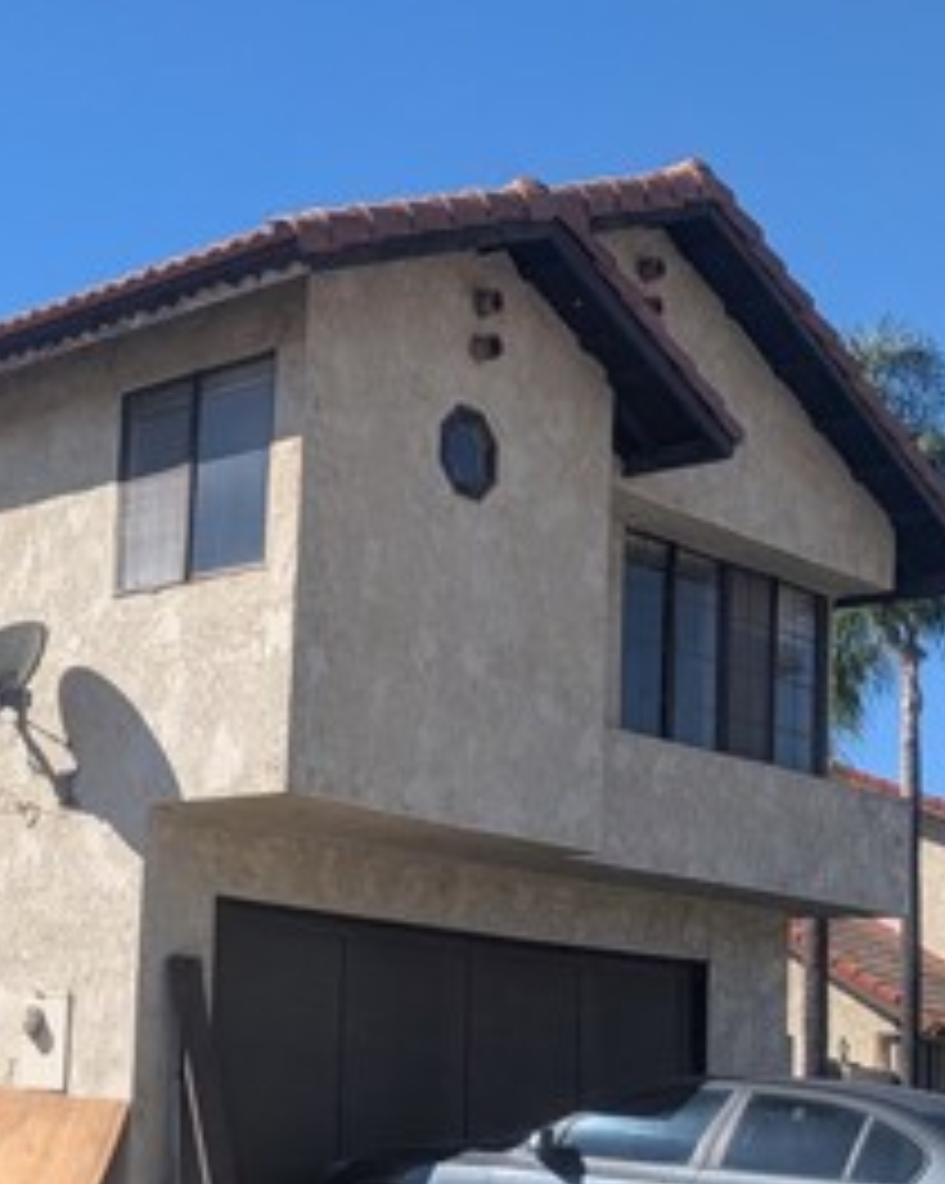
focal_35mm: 57
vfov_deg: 32.5
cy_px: 869
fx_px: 1995
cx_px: 117
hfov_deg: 25.9
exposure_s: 1/2381
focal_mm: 4.53
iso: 41
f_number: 1.7
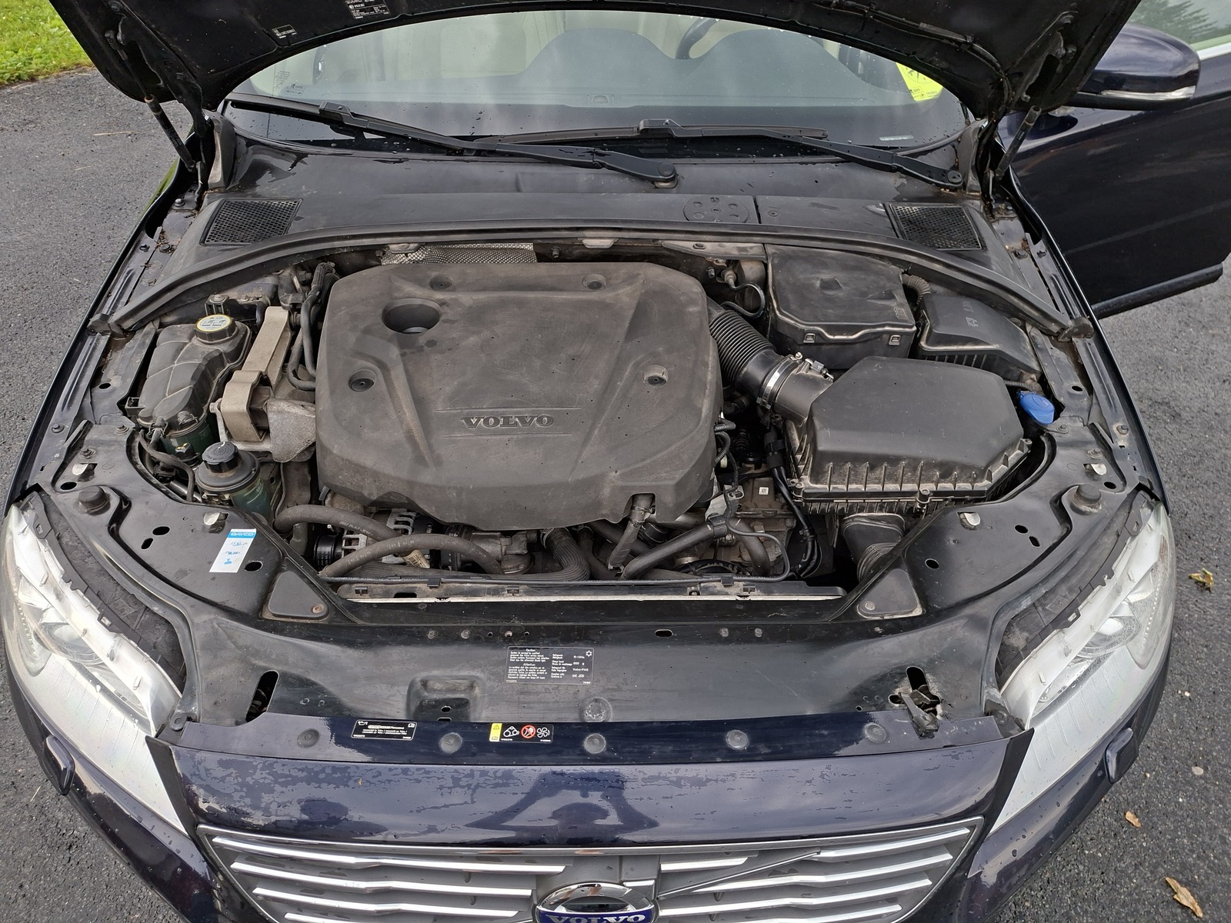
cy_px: 462
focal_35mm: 23
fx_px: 818
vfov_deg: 58.9
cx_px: 616
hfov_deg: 73.9
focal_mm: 5.54
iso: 40
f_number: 1.8
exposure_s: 1/378
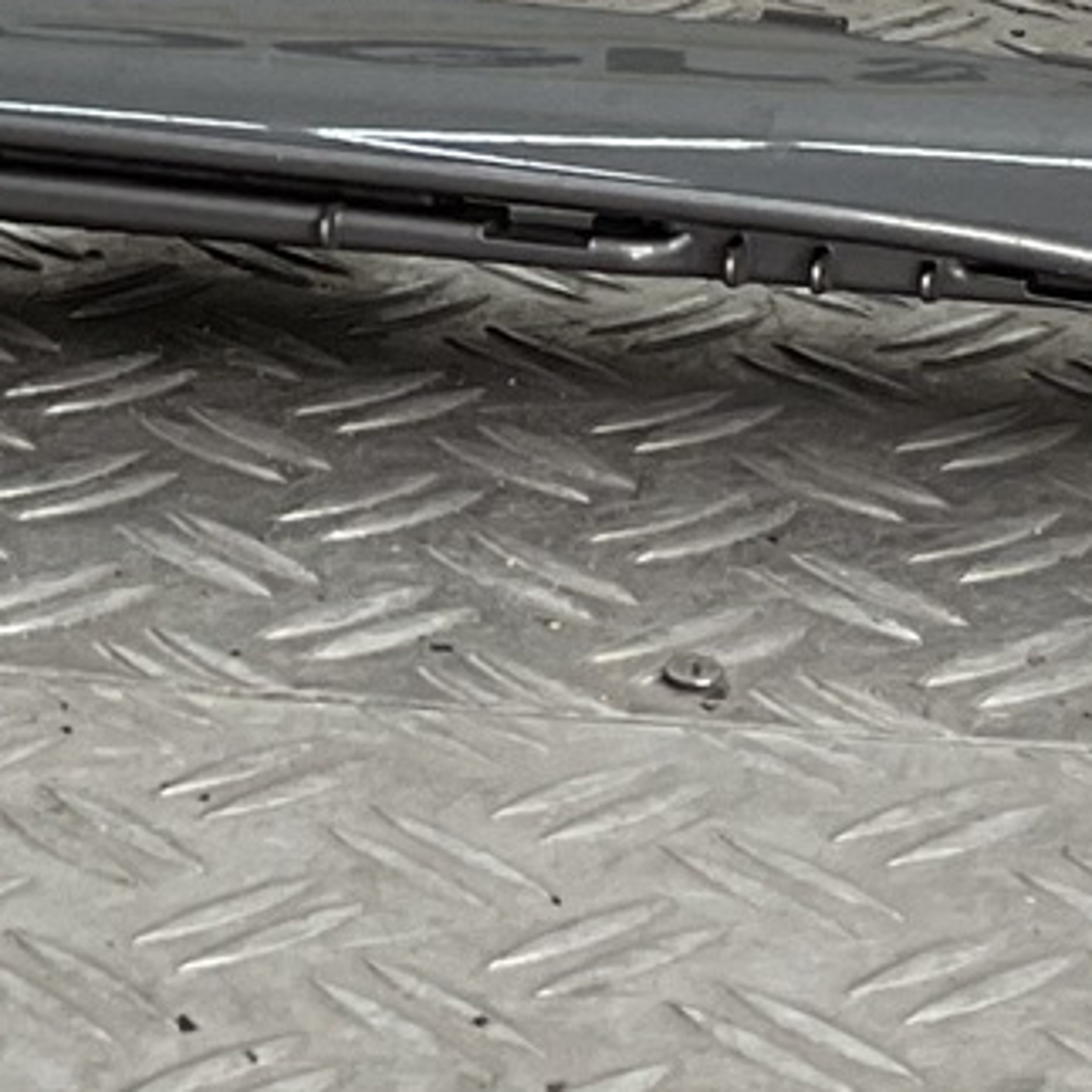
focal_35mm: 160
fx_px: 5710
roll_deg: +0.9
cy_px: -957
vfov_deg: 10.2
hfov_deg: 10.3
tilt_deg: -8.8
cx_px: -808
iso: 16
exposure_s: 1/115
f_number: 1.8
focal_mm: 3
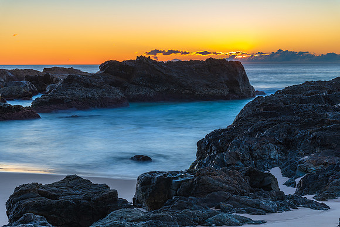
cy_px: 114
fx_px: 602
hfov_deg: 31.5
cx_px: 170
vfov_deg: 21.3
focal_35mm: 64
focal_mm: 62
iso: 31
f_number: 9
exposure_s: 4
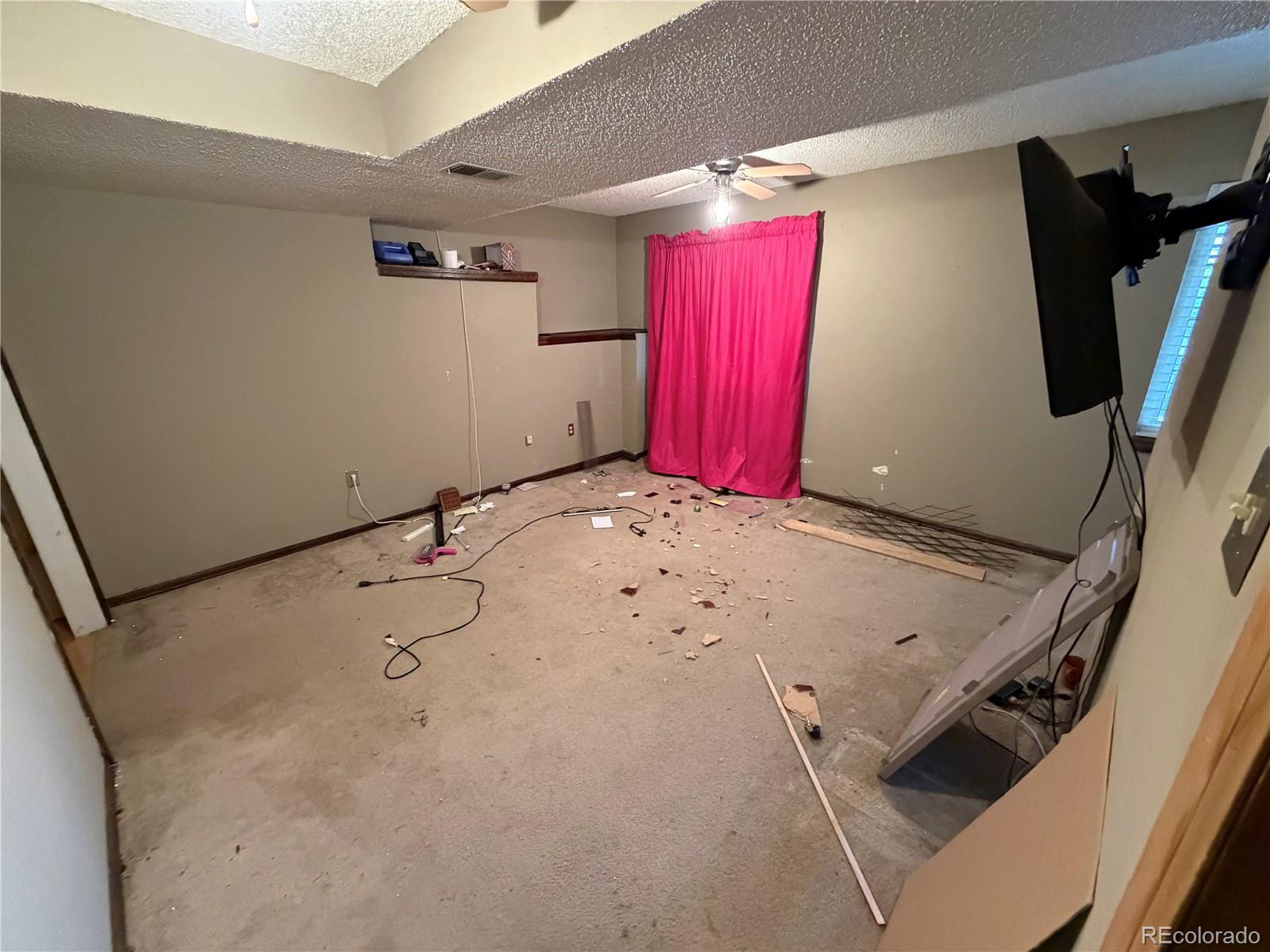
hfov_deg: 102.1
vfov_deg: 85.7
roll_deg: +0.7
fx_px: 514
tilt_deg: -18.6
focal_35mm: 14
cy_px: 476
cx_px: 635
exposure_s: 1/60
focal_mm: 2.22
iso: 1000
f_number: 2.2
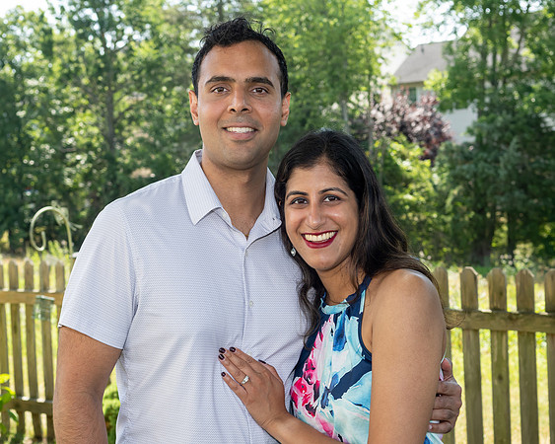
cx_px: 290
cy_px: 222
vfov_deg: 23.8
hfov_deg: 29.5
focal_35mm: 64
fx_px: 1055
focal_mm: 38
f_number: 5
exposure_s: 1/250
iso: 280
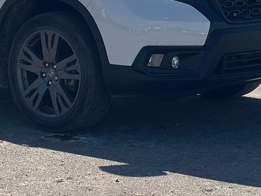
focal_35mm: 149
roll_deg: +1.4
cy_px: -69
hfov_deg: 13.1
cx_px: 7
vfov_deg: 9.7
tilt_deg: -0.9
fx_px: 1123
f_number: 1.78
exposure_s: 1/9804
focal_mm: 6.86
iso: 100
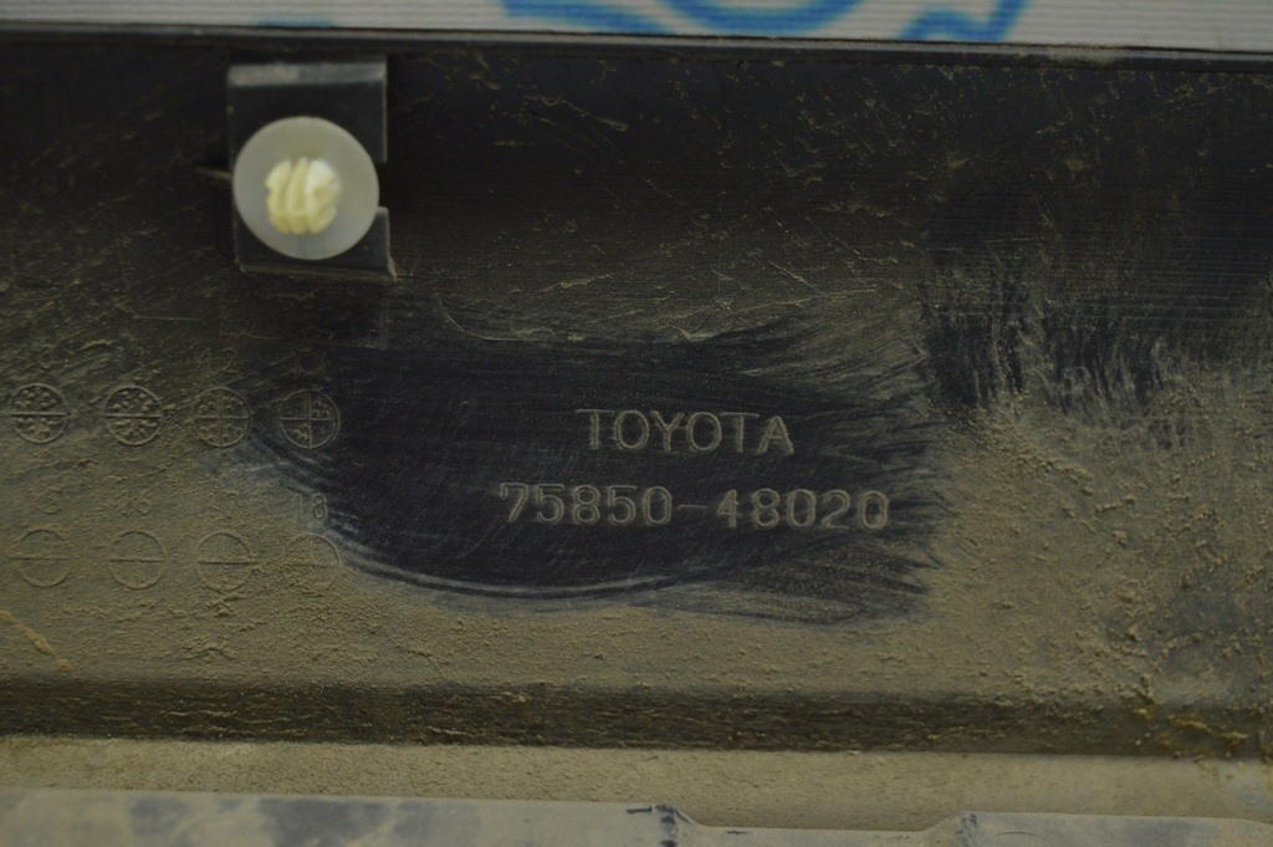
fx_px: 2014
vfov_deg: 23.7
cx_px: 636
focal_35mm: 57
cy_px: 424
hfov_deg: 35.1
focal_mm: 38
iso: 400
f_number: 4.8
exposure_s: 1/40
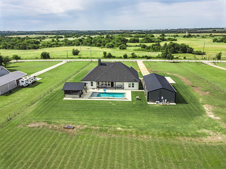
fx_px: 170
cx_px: 113
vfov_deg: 53.0
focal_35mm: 26
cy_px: 84
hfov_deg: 67.3
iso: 100
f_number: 2.2
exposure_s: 1/1600
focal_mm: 4.7
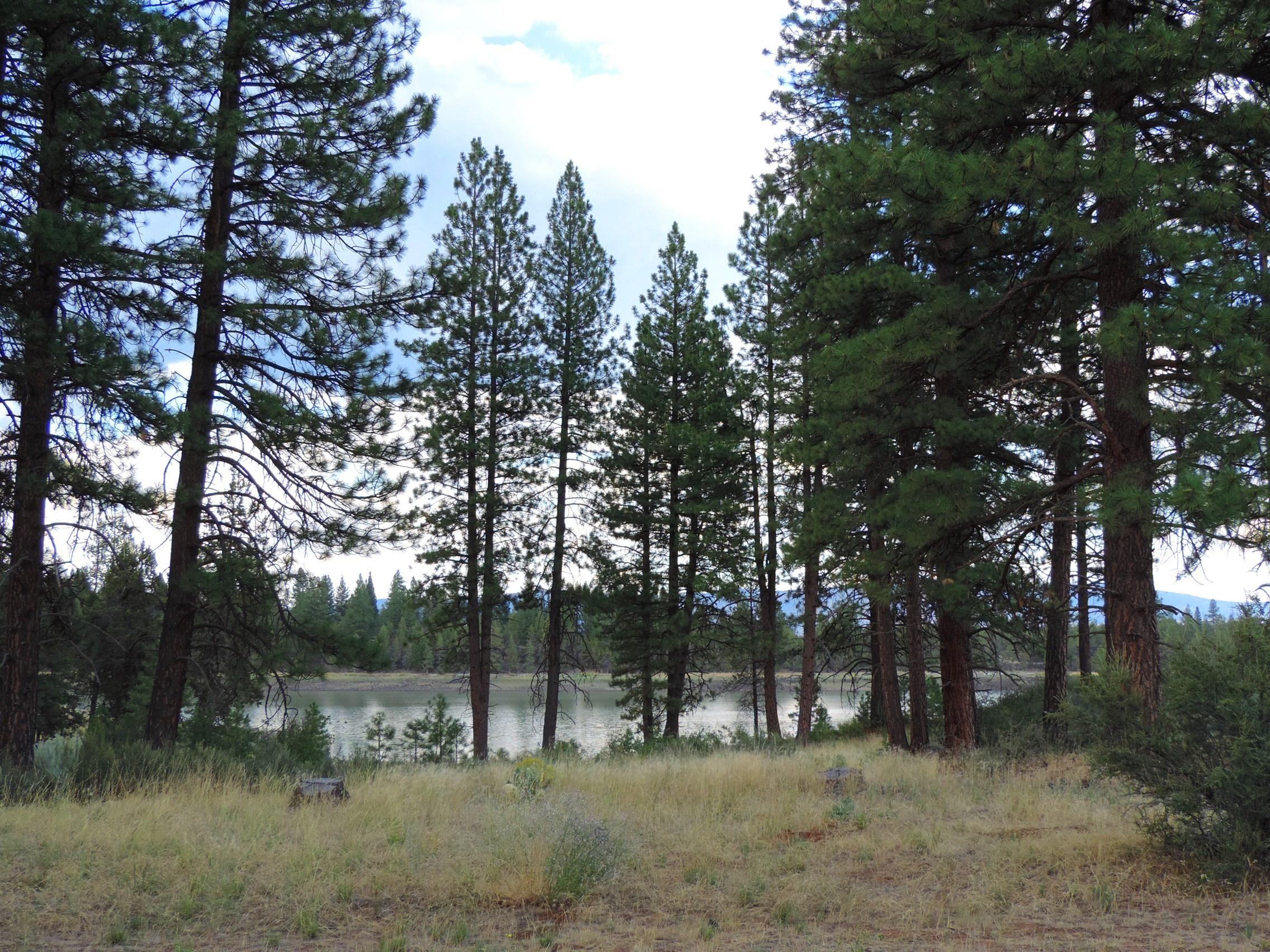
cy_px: 476
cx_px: 635
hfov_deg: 46.8
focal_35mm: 40
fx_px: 1468
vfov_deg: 36.0
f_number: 3.3
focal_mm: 7.1
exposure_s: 1/125
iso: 80
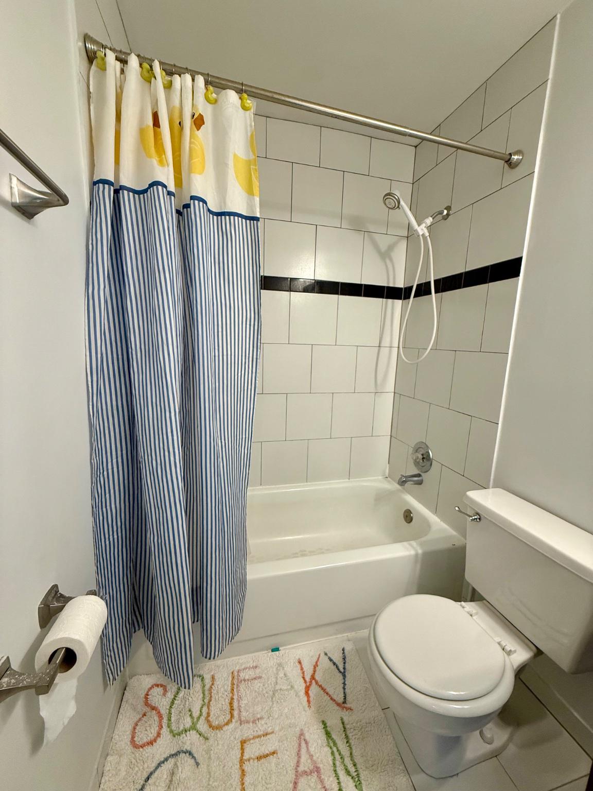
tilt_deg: -9.1
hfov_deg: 85.7
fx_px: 320
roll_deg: -2.3
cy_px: 396
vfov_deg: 102.1
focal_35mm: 14
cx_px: 296
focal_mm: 2.22
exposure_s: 1/120
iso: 250
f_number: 2.2
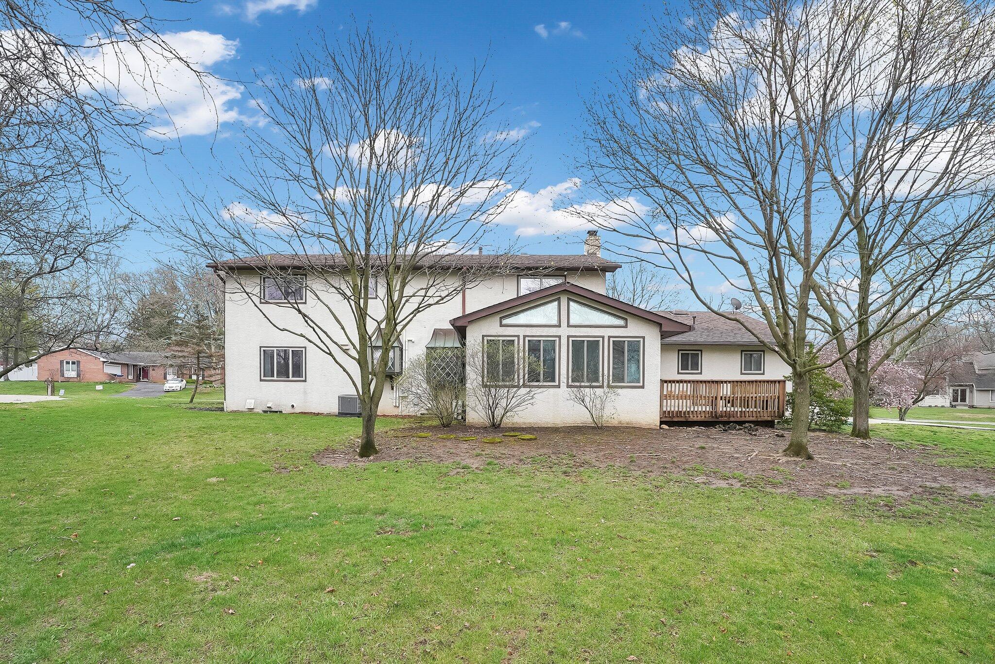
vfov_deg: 73.8
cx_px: 498
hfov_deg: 96.7
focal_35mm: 16
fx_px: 442
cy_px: 332
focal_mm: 16
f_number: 7.1
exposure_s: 1/160
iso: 640
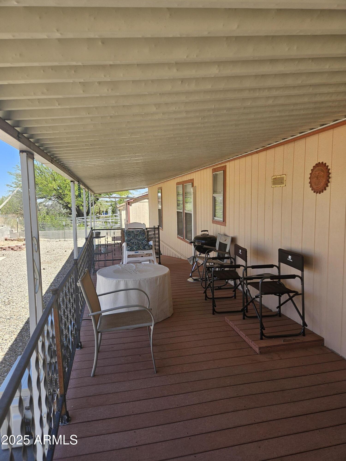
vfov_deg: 73.9
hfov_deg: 58.9
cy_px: 230
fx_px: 307
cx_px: 173
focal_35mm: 23
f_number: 1.8
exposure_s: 1/401
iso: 25
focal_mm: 5.4
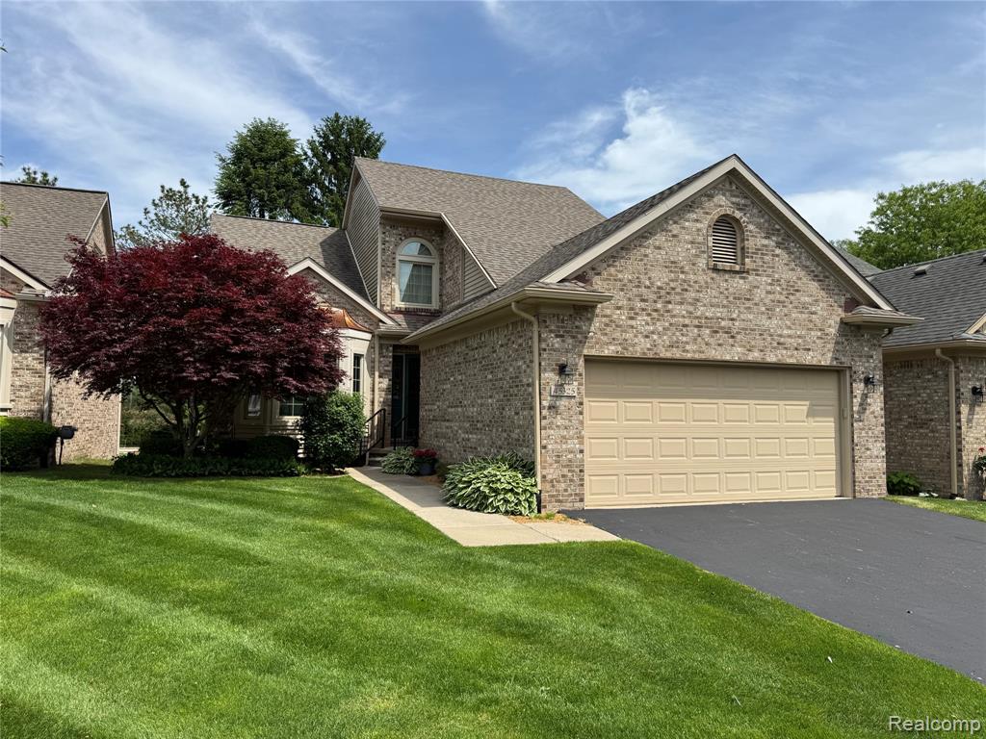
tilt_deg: +3.2
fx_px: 684
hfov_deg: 71.6
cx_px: 493
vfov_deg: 56.8
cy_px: 370
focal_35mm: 24
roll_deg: -0.5
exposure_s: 1/4049
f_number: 1.78
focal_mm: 6.76
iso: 80
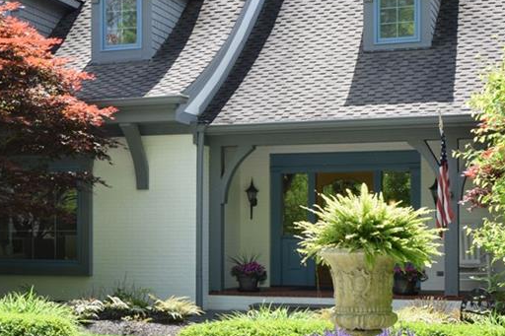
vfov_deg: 17.4
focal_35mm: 78
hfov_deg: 25.7
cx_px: 133
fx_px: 1094
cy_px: 244
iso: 400
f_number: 13
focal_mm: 26
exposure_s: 1/160
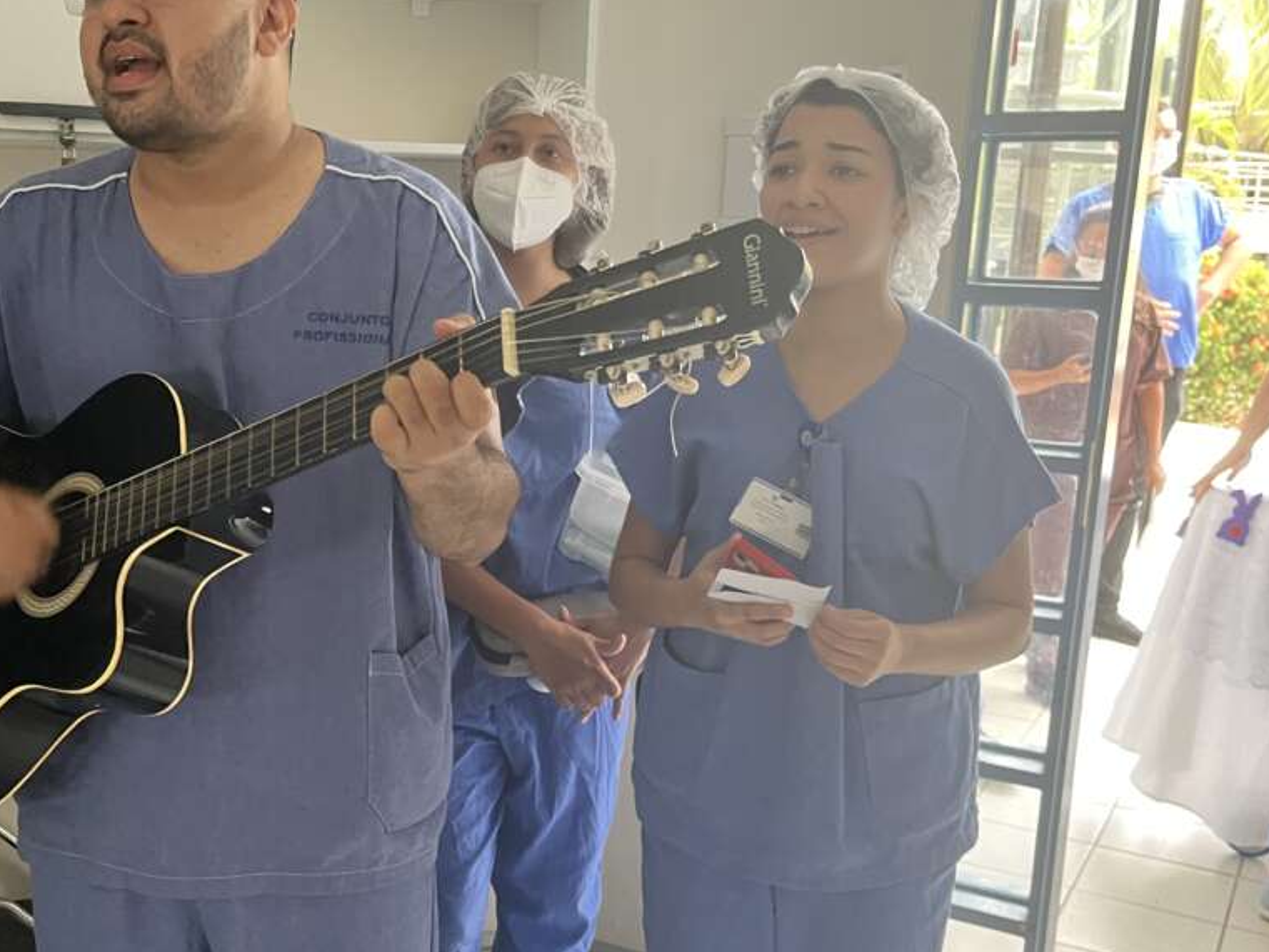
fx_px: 1503
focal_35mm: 41
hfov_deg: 45.0
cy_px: 507
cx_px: 409
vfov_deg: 35.1
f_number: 1.6
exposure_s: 1/60
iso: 250
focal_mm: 5.1
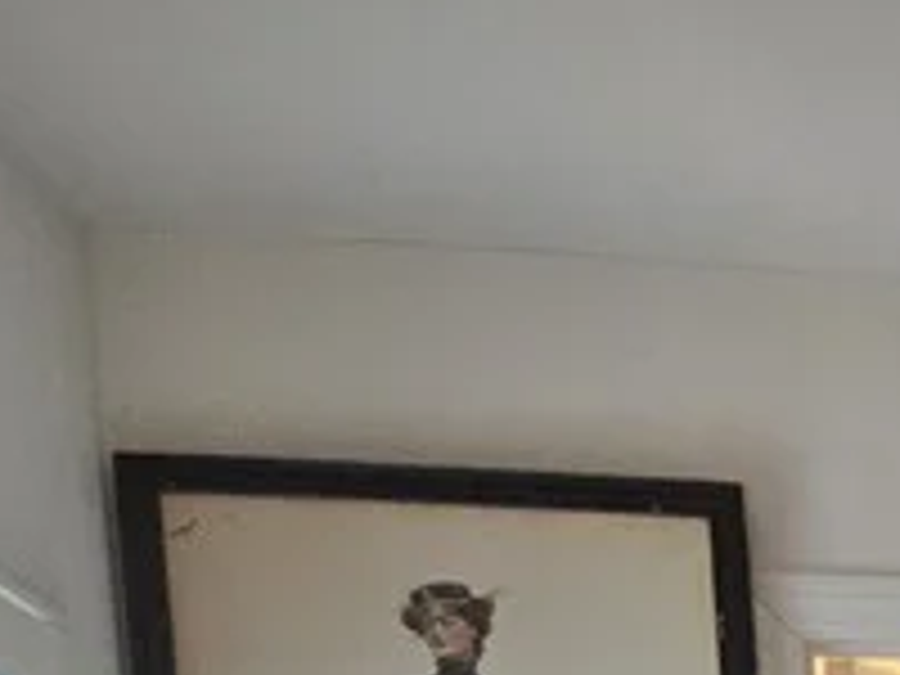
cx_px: 2120
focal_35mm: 118
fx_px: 3068
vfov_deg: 11.0
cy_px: 1485
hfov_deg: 13.0
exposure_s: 1/120
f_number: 1.8
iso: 200
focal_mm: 5.4
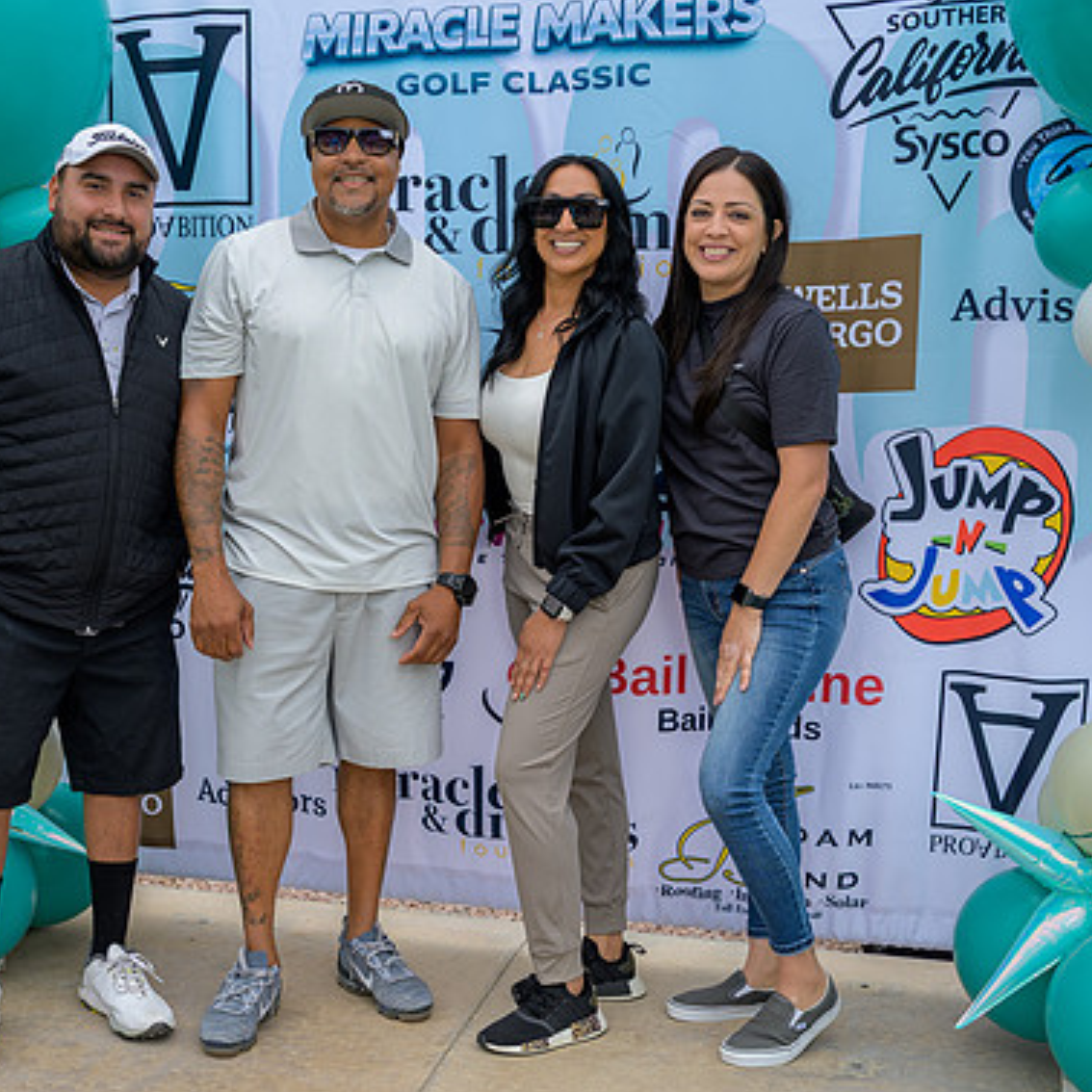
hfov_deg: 36.0
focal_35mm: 47
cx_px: 451
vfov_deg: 36.1
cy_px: 547
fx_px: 1677
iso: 125
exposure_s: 1/200
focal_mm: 36
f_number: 4
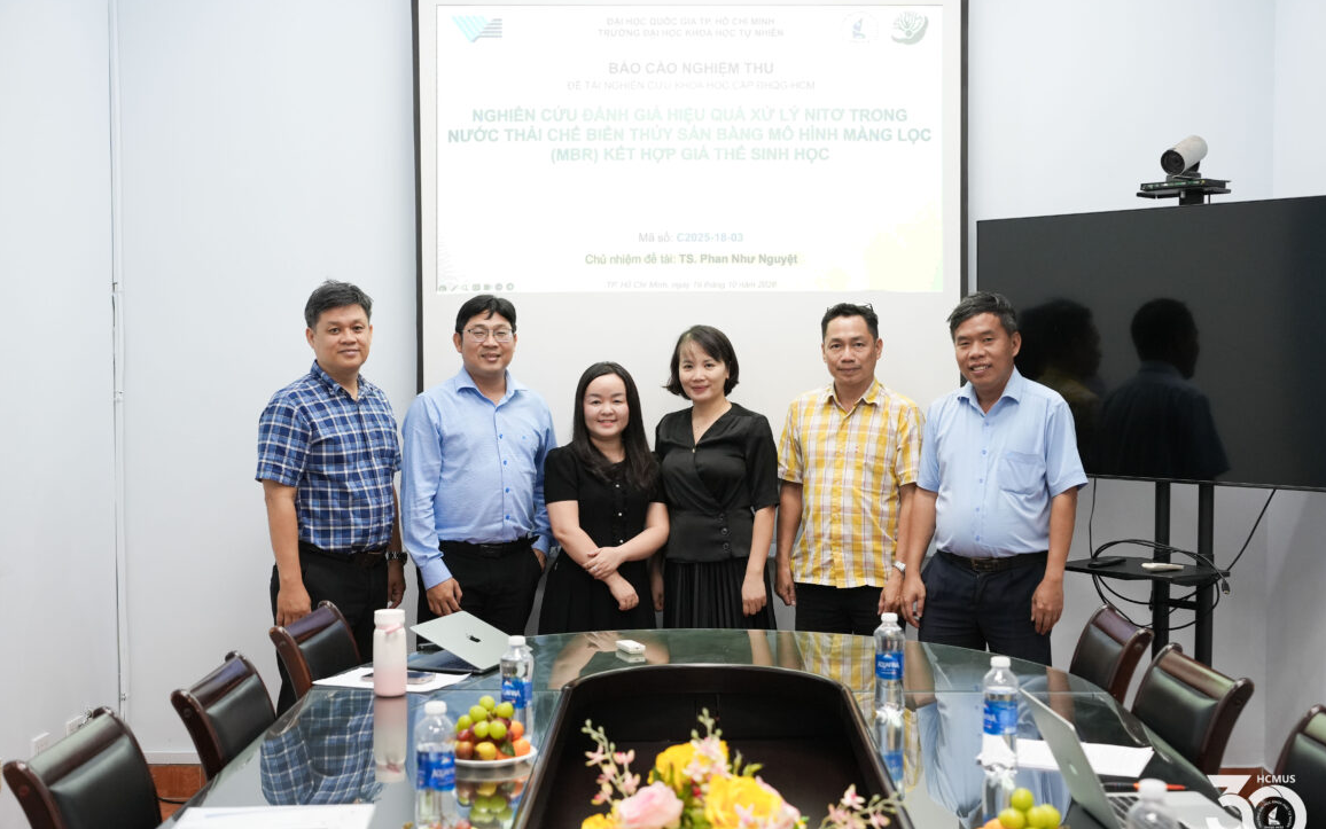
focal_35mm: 46
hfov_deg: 43.5
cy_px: 428
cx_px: 663
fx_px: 1663
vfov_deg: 28.0
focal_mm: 45
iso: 2500
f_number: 4
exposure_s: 1/200
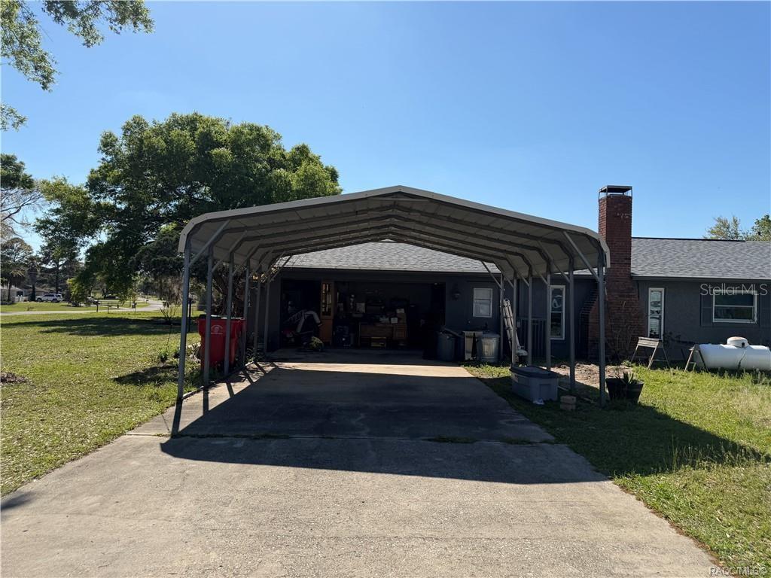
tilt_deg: +2.1
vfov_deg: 56.8
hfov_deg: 71.6
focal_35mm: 24
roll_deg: -0.3
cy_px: 289
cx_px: 386
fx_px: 535
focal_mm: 6.76
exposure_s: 1/5714
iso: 80
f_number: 1.78
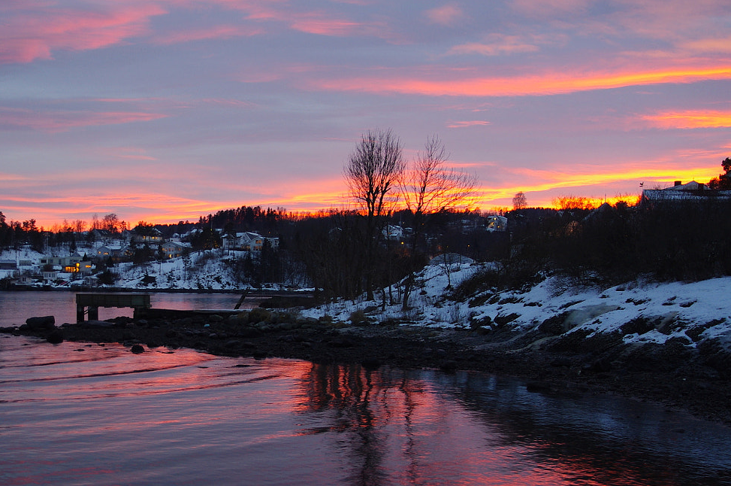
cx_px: 196
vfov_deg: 26.2
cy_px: 338
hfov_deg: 38.1
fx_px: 1034
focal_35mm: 51
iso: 200
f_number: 2.8
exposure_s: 1/8
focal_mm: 21
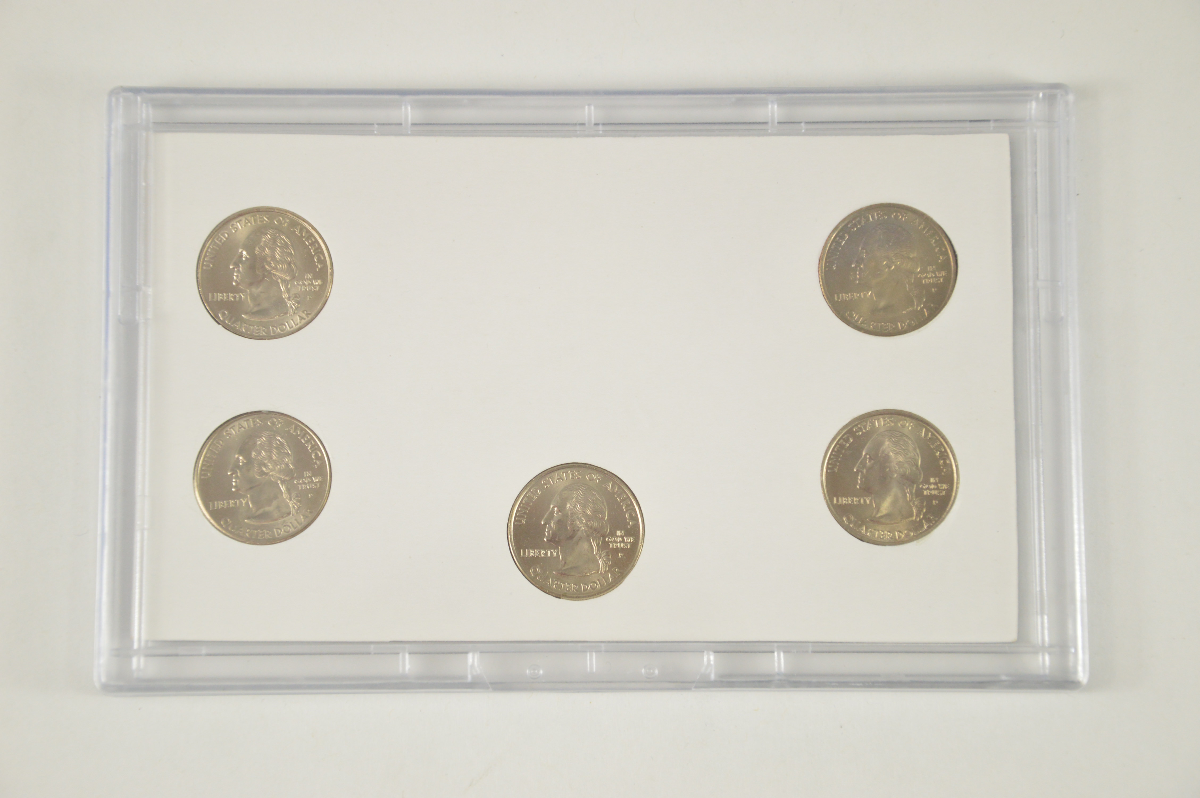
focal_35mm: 93
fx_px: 3097
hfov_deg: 21.9
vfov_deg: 14.7
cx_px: 600
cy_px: 399
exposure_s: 1/160
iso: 800
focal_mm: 62
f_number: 6.3
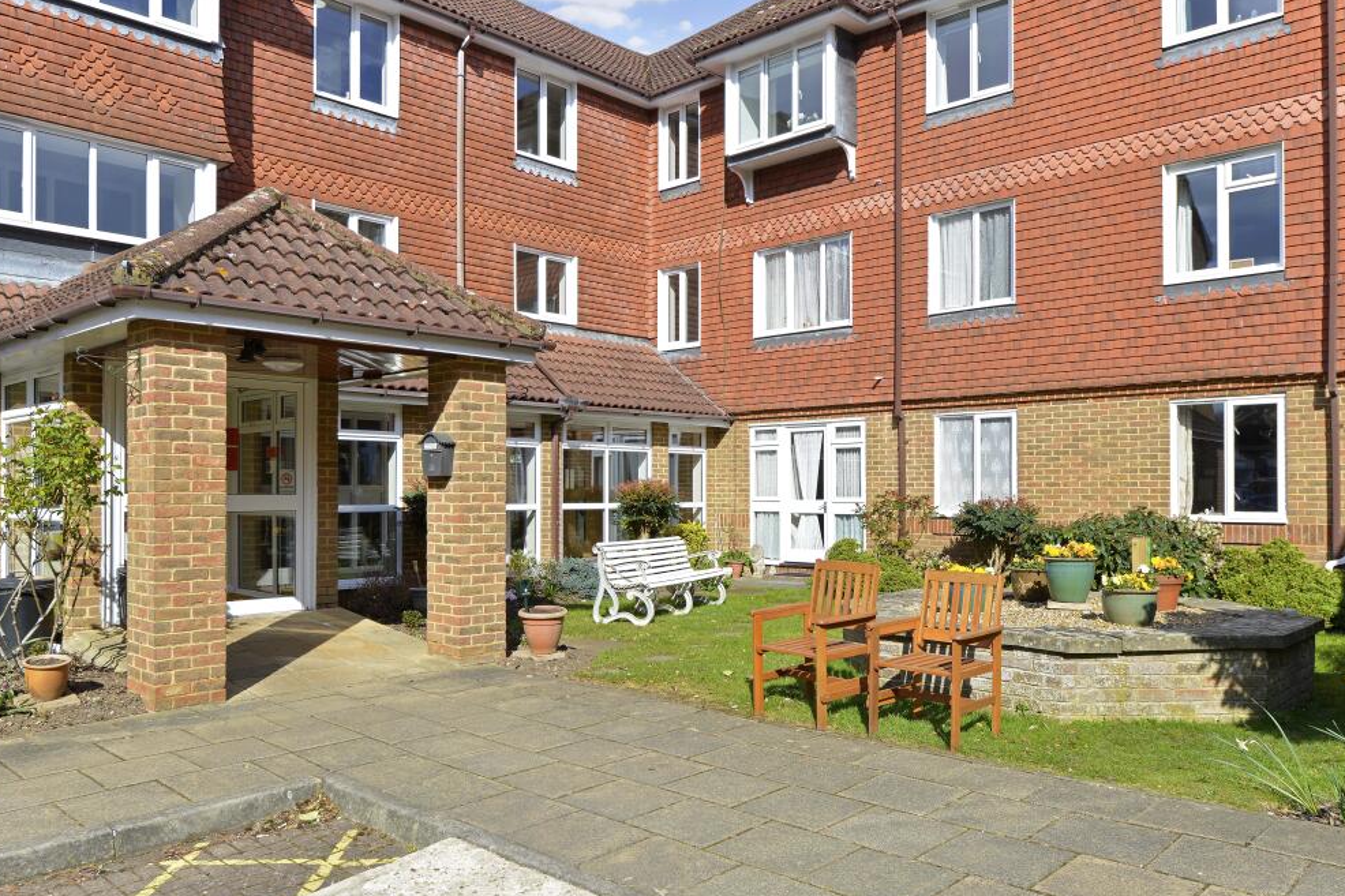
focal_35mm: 27
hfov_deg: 67.4
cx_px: 657
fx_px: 1009
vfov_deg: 47.9
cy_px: 456
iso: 400
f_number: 7.1
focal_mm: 26
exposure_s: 1/640
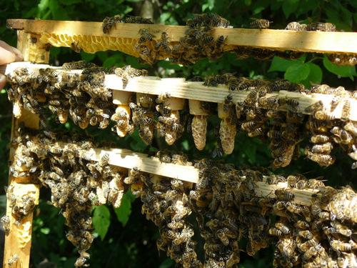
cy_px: 134
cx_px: 178
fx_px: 691
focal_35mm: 67
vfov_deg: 21.9
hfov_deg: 29.0
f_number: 3.6
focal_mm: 11.2
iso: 100
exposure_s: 1/125
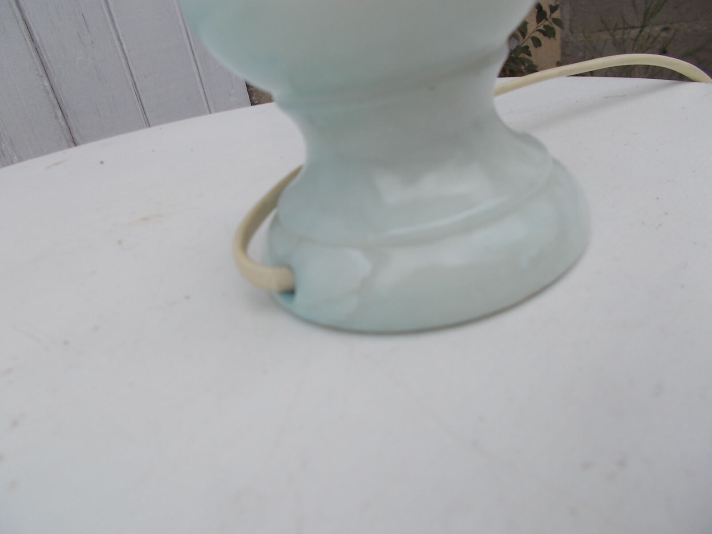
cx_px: 356
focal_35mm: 26
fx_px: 535
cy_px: 267
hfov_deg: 67.3
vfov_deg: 53.1
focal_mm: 4.6
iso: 80
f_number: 8
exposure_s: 1/125
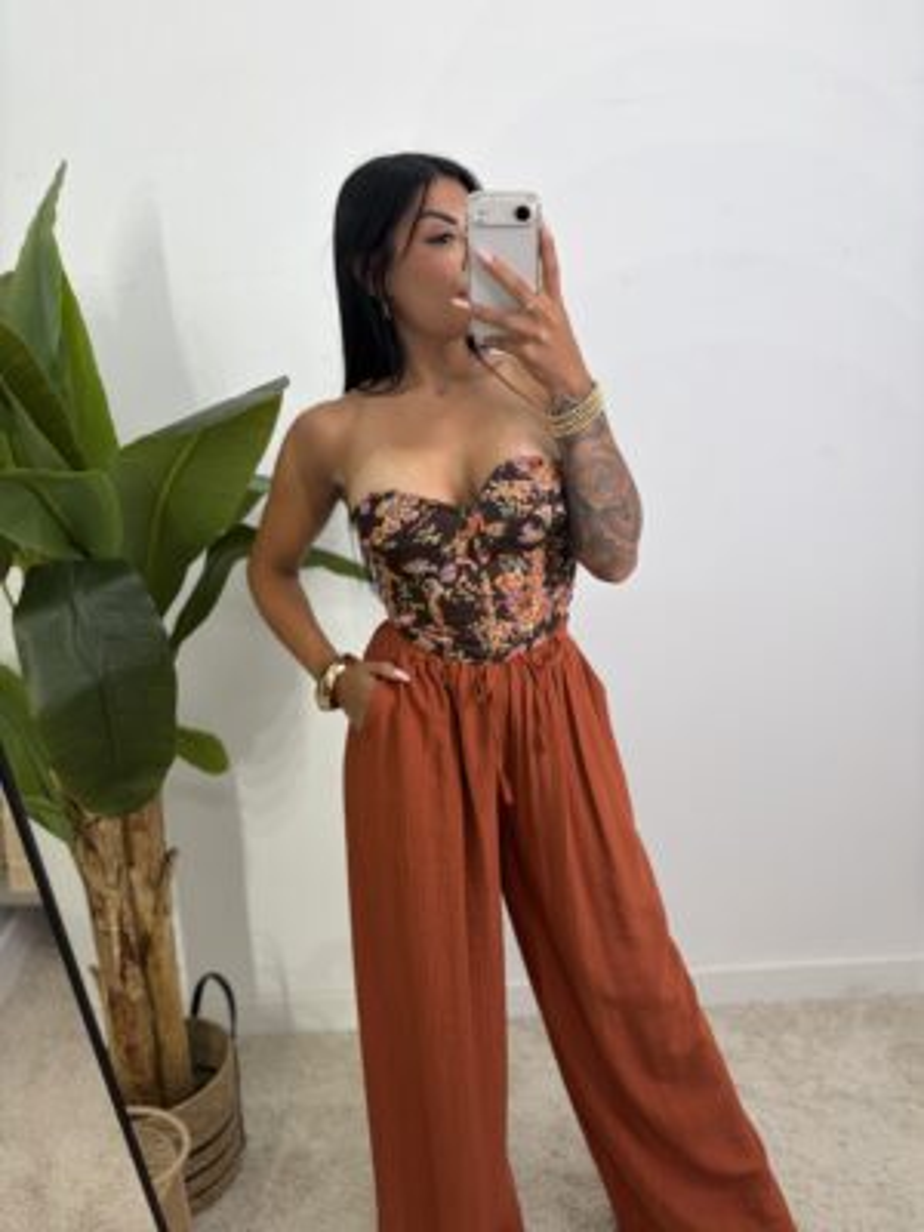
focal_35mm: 26
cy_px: 616
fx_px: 925
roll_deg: +8.5
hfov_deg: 53.1
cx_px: 462
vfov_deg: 67.3
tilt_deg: -34.8
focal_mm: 5.96
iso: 80
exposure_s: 1/111
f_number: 1.6
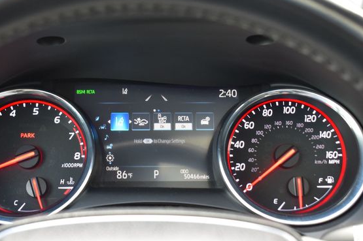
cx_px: 154
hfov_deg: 33.1
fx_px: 610
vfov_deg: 22.4
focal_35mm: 61
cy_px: 134
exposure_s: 1/15
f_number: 6.3
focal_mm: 35
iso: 450
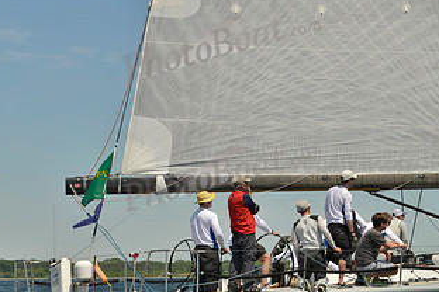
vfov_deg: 10.5
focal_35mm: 130
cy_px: 228
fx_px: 1585
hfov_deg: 15.6
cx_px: 395
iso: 280
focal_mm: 70
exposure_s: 1/1600
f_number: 8
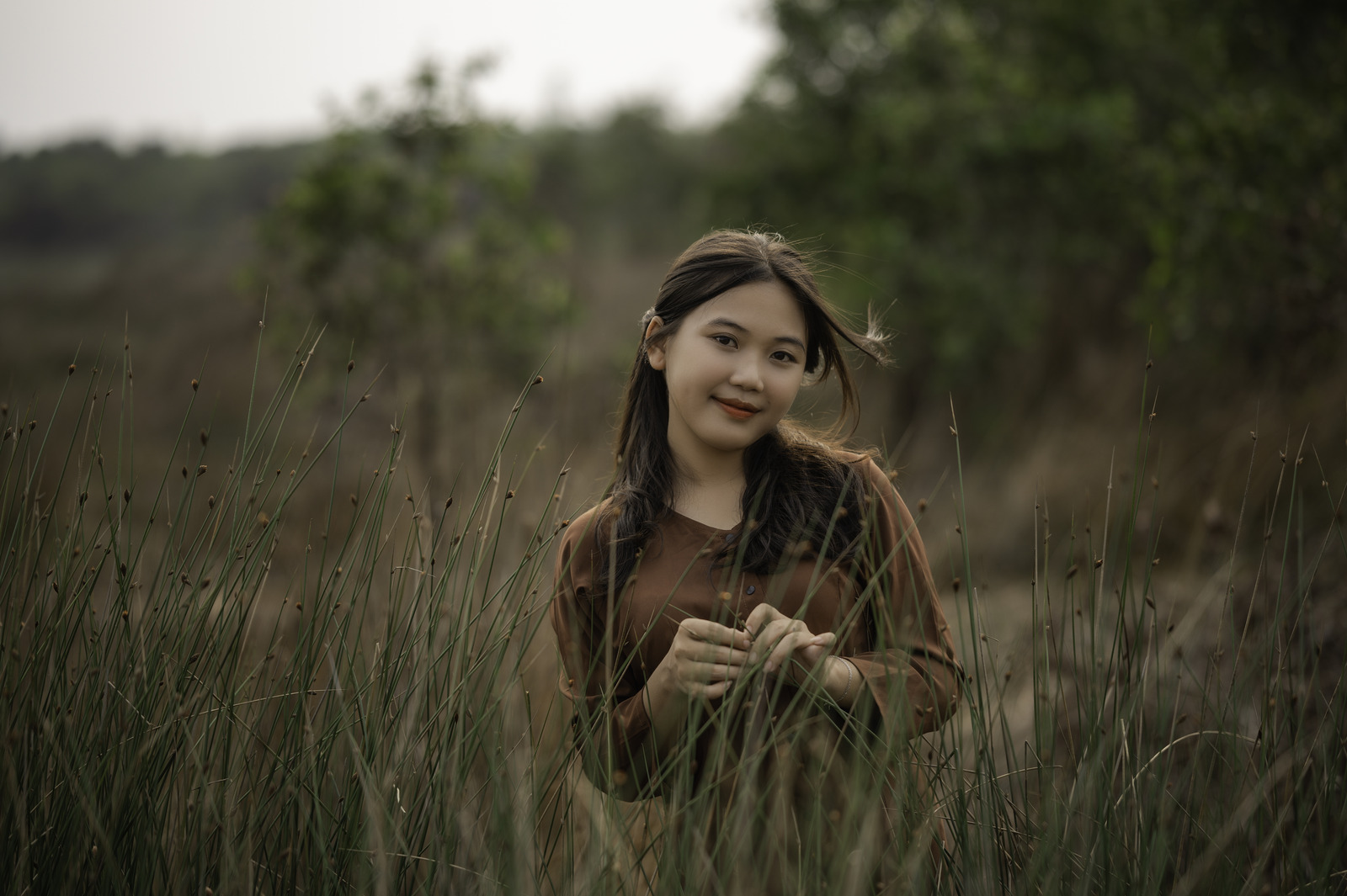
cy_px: 448
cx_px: 674
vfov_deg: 16.1
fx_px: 3179
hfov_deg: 23.9
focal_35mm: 85
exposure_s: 1/1600
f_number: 2
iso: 100
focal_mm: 85
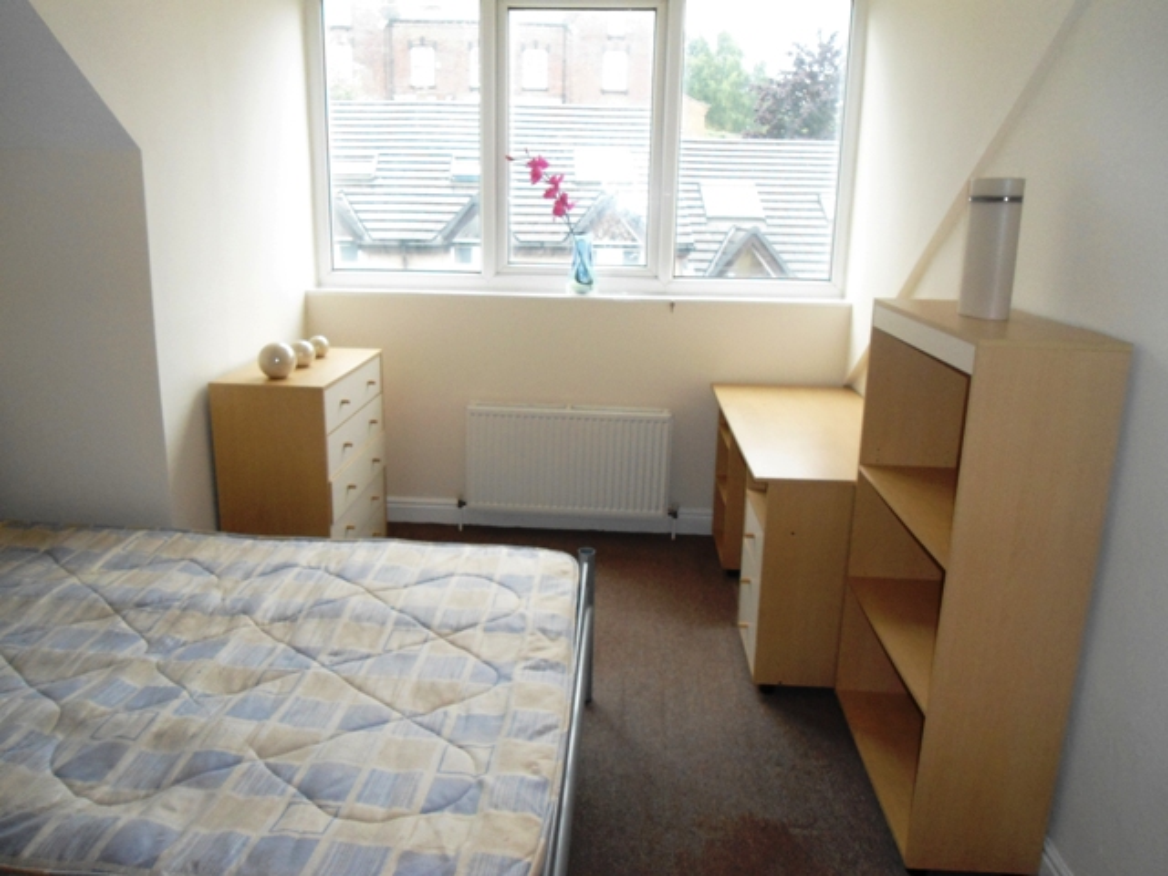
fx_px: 877
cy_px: 438
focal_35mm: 26
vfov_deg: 53.1
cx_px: 584
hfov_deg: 67.3
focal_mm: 4.7
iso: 400
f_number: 2.8
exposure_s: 1/30
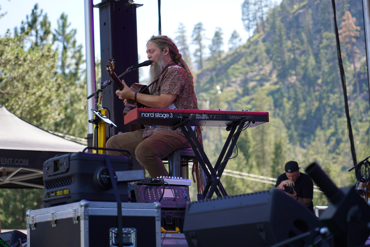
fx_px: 1079
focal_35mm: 105
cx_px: 185
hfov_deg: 19.5
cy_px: 124
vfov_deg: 13.0
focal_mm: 105
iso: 100
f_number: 4
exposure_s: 1/200
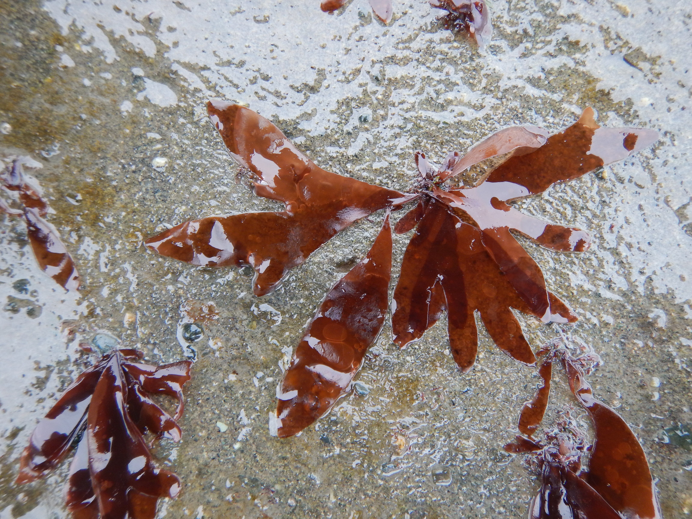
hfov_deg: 71.6
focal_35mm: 24
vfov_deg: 56.8
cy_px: 260
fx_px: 480
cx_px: 346
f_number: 2.8
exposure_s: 1/60
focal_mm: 4.3
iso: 125
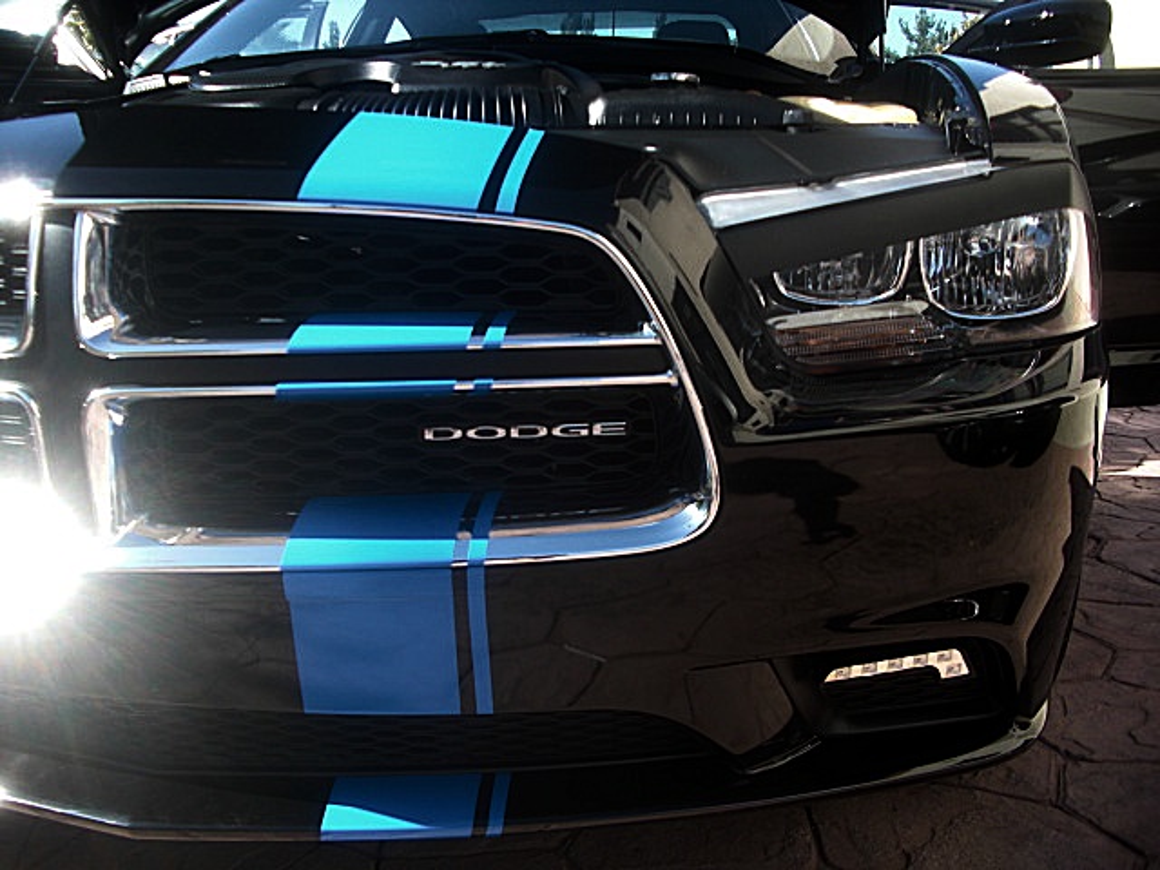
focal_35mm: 36
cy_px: 435
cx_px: 580
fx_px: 1206
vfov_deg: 39.7
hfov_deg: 51.4
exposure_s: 1/200
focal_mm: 6.3
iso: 50
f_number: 2.8
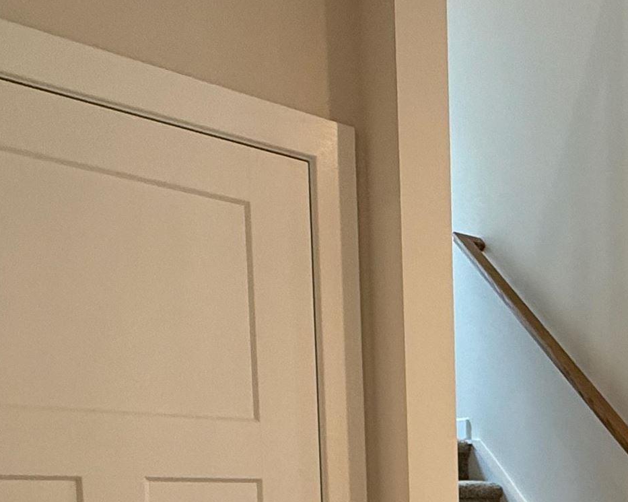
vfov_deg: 29.7
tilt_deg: -5.6
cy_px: 569
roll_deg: -0.7
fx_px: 836
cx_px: 740
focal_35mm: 45
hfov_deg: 33.9
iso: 250
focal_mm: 2.22
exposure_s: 1/120
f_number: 2.2
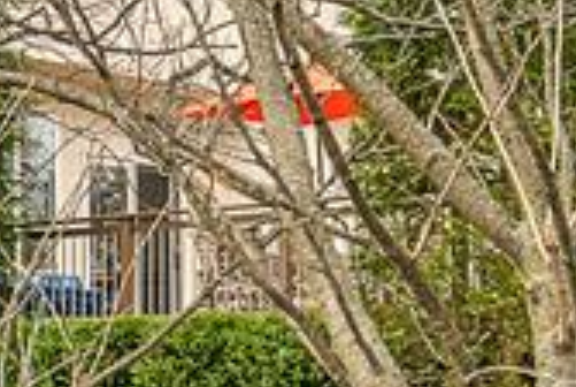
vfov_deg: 9.3
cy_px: 375
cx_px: 3
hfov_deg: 13.7
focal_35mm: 147
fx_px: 2356
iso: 100
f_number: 8
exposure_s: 1/50
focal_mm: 24
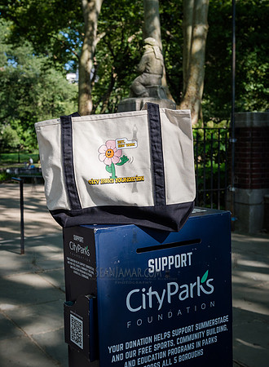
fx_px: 519
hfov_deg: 29.0
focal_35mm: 49
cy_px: 184
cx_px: 116
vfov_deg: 38.9
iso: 500
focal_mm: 34
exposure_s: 1/1000
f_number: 5
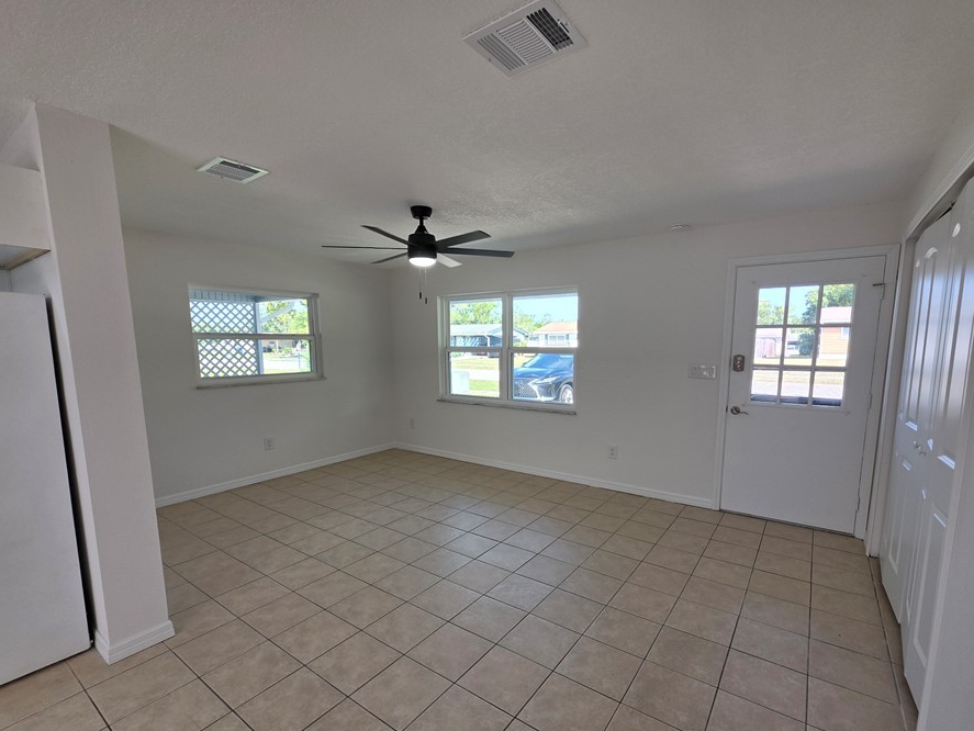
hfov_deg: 98.1
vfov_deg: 81.4
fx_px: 422
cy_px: 409
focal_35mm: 15
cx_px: 494
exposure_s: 1/120
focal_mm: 2.2
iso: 32
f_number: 1.9
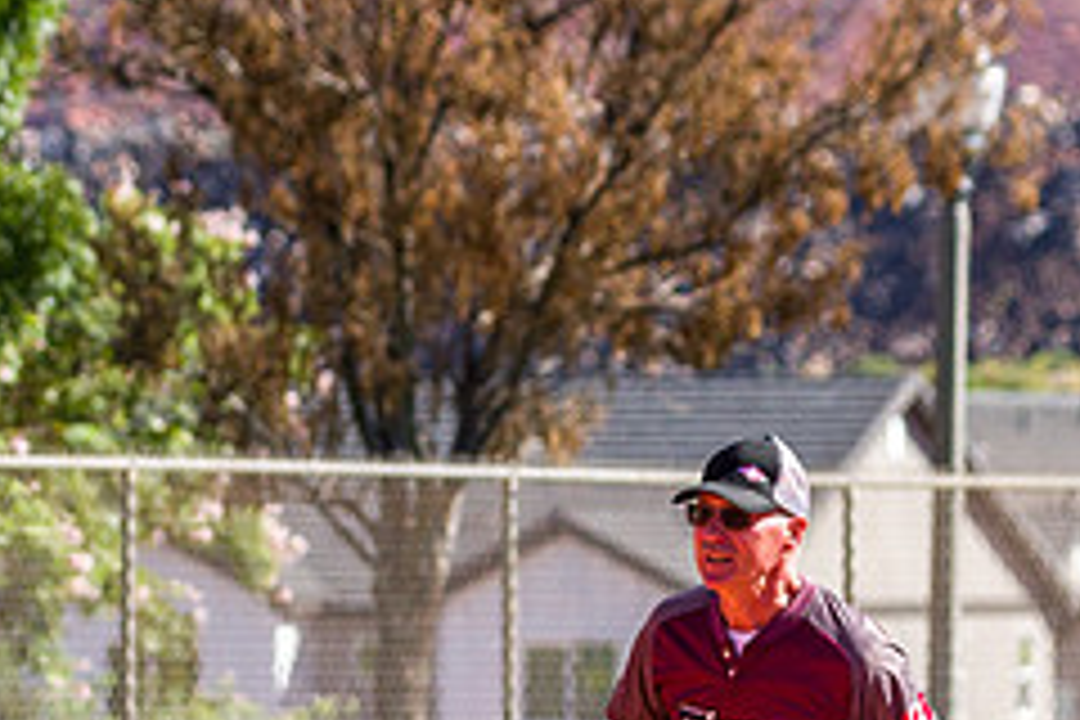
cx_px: 255
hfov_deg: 2.7
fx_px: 22738
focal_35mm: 758
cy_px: 828
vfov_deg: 1.8
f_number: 7.1
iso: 400
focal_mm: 185
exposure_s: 1/1600
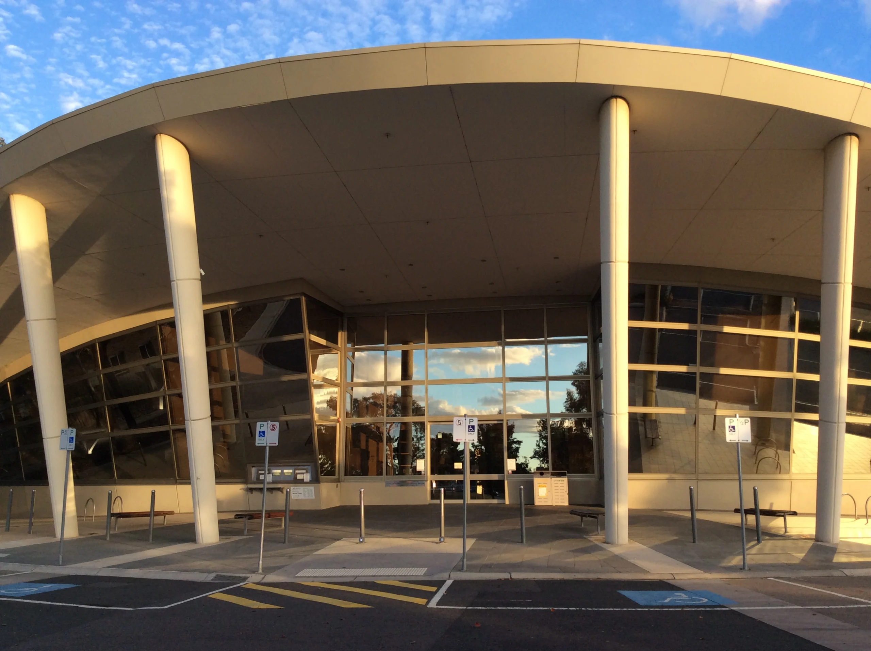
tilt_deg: +10.4
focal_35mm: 32
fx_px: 804
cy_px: 326
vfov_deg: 44.1
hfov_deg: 56.9
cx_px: 436
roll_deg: +0.9
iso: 32
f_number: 2.4
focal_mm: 3.3
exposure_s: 1/210
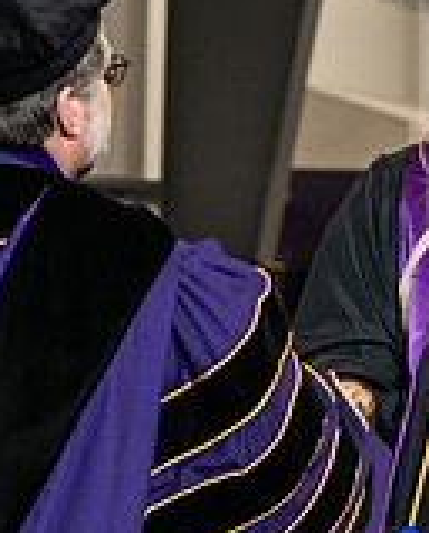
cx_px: 318
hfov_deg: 6.5
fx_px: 3779
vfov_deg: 8.1
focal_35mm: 239
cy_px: 256
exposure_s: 1/200
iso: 2000
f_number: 5
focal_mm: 70
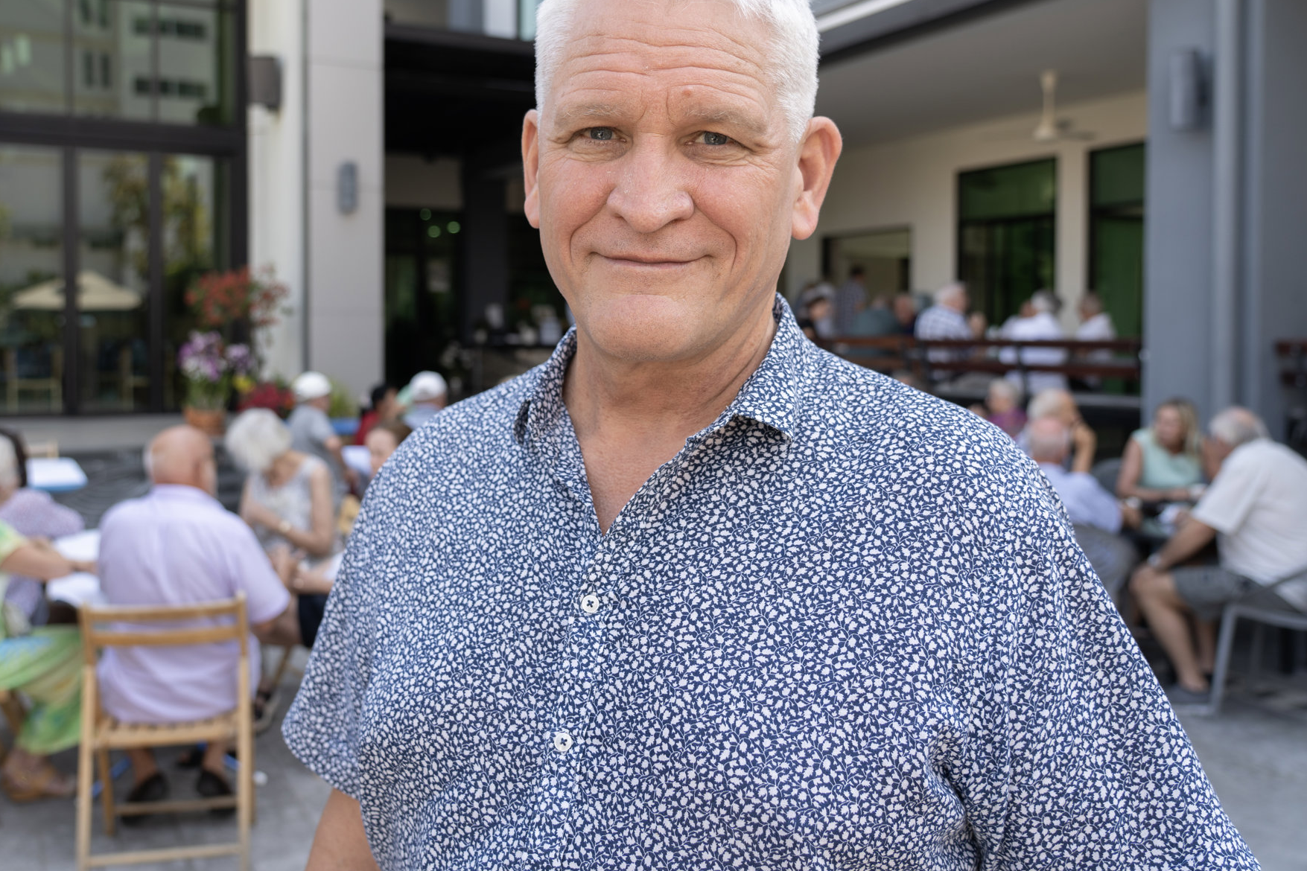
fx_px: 1162
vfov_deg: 41.0
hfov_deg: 58.6
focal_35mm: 32
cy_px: 366
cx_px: 582
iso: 100
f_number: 4
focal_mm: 26
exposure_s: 1/200
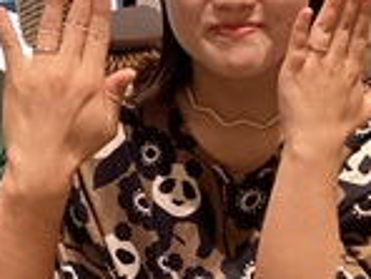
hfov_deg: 20.6
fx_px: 1007
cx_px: 65
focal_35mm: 94
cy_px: 9
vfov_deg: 15.5
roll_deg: +1.9
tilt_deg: -14.4
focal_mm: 3.3
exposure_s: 1/120
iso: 80
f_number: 2.4
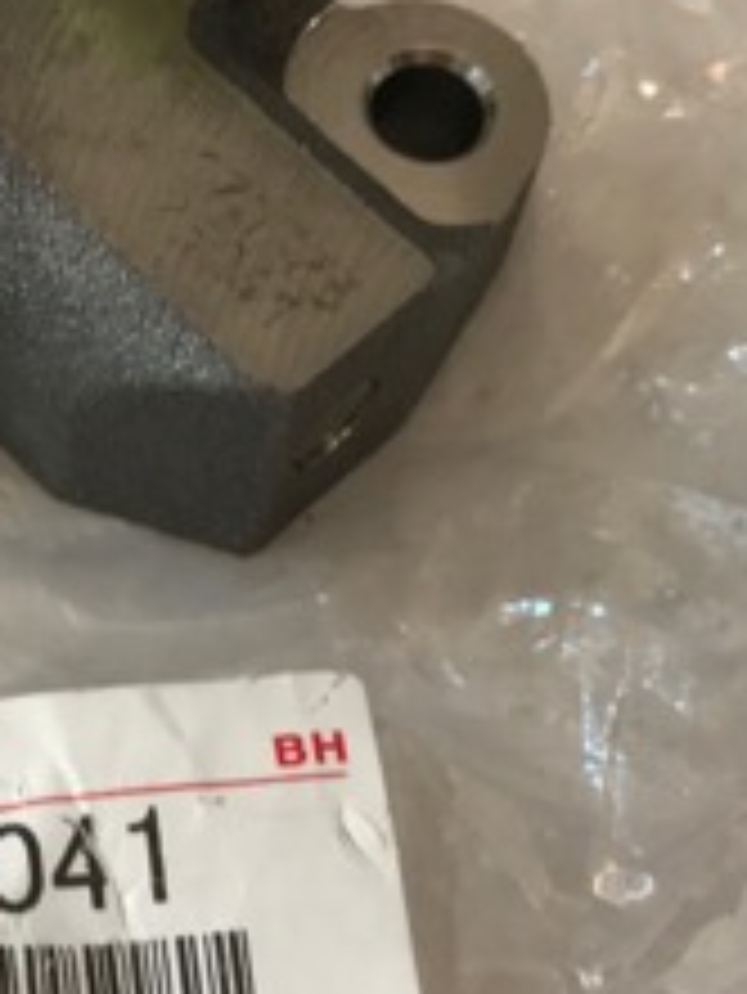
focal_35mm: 81
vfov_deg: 24.1
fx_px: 2328
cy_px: 441
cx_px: -68
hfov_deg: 17.6
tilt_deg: -65.3
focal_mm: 3.99
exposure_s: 1/50
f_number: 1.8
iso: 32
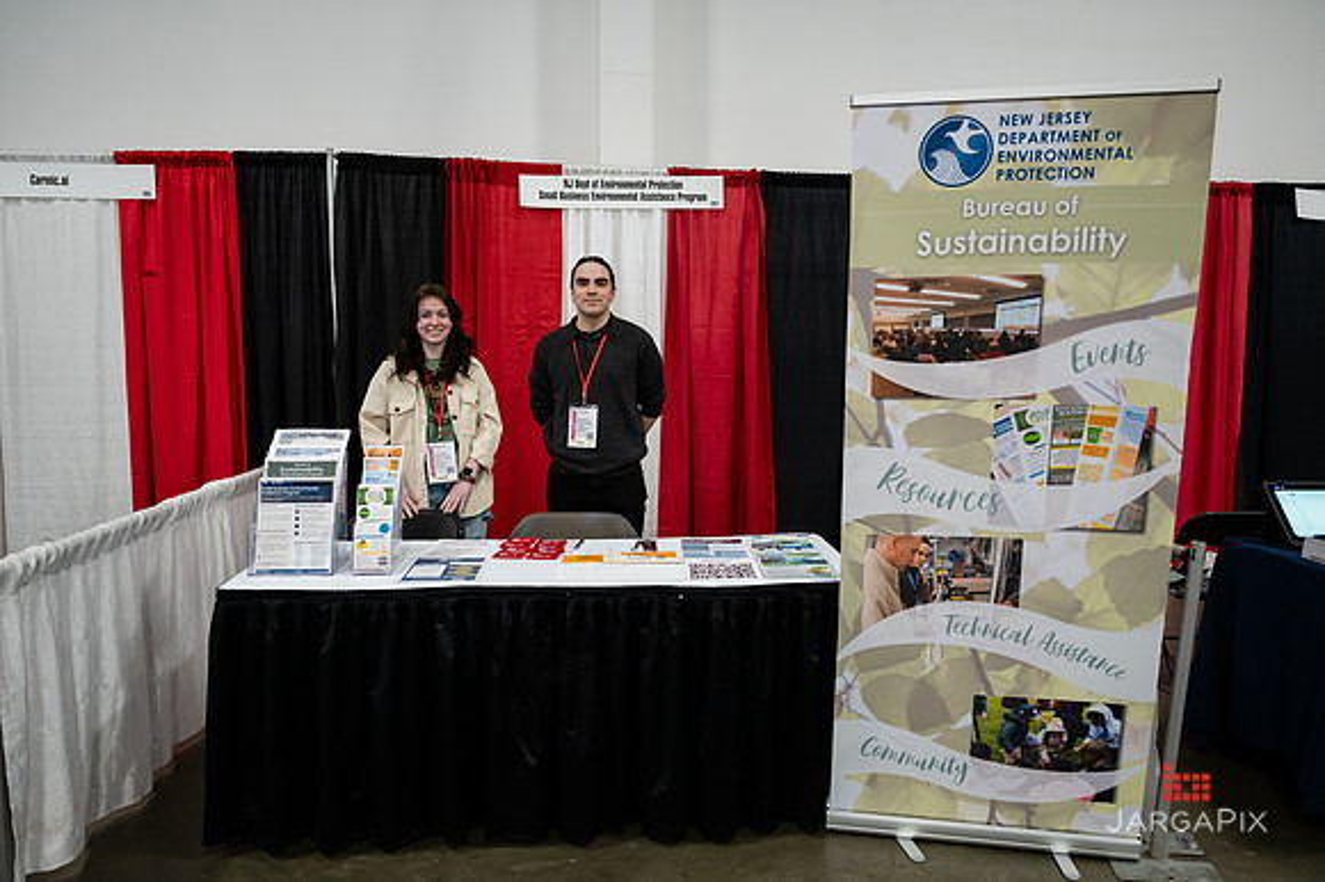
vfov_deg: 50.4
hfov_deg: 70.5
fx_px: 937
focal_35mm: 25
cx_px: 679
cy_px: 445
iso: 2000
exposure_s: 1/250
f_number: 3.2
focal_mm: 24
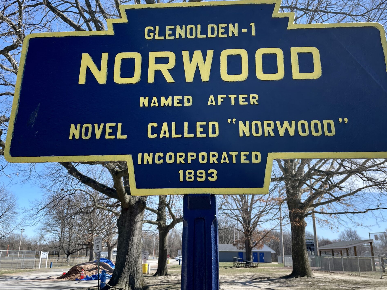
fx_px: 391
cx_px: 200
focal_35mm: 35
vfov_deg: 40.5
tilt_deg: +18.3
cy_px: 112
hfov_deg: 52.6
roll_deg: -0.1
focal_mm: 4.2
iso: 32
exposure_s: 1/1642
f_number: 1.6
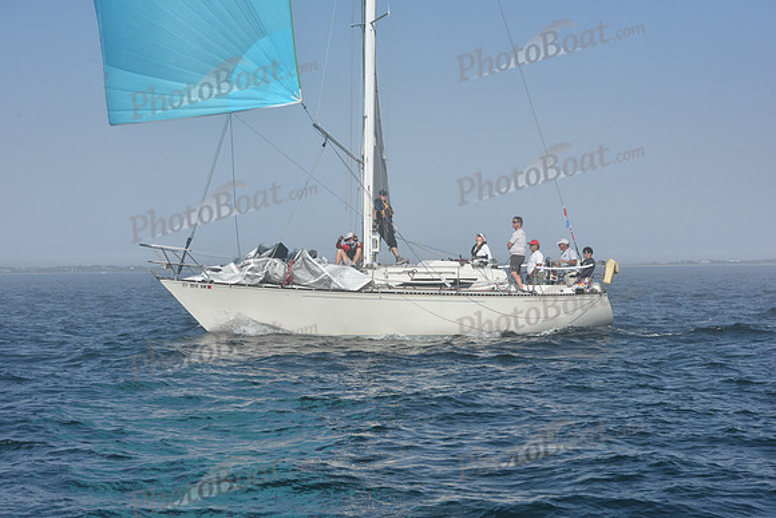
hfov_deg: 28.8
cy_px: 259
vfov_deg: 19.5
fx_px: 1509
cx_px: 388
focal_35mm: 70
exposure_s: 1/1250
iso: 320
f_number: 10
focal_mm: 70
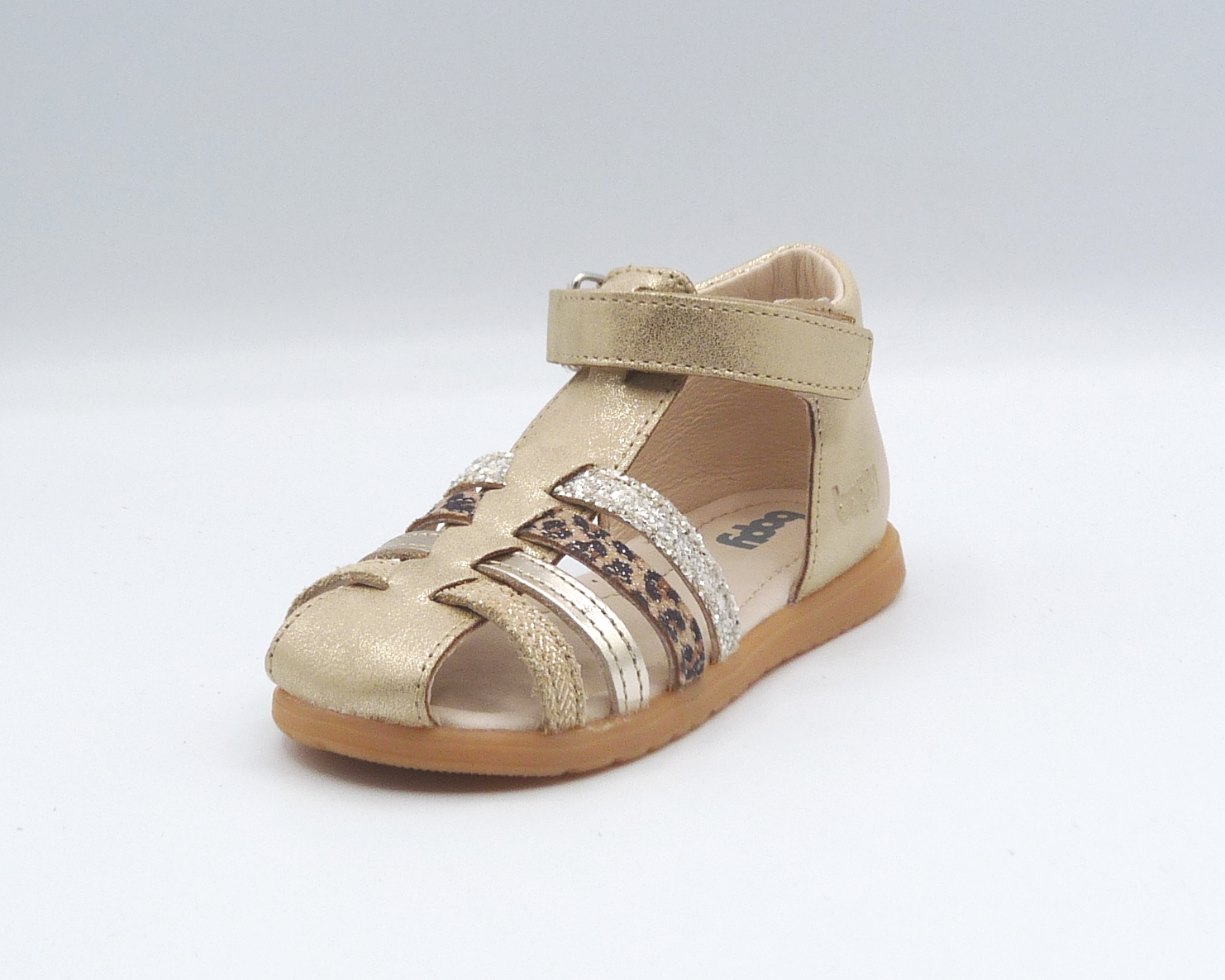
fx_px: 2139
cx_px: 606
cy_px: 486
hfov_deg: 32.0
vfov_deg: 25.8
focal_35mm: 59
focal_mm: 5.6
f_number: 4.5
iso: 100
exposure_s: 1/200
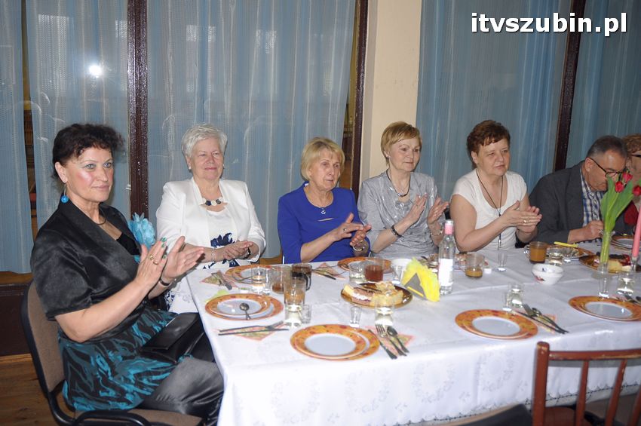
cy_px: 213
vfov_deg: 39.9
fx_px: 587
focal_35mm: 33
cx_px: 320
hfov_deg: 57.3
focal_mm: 22
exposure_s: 1/60
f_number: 3.5
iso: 200
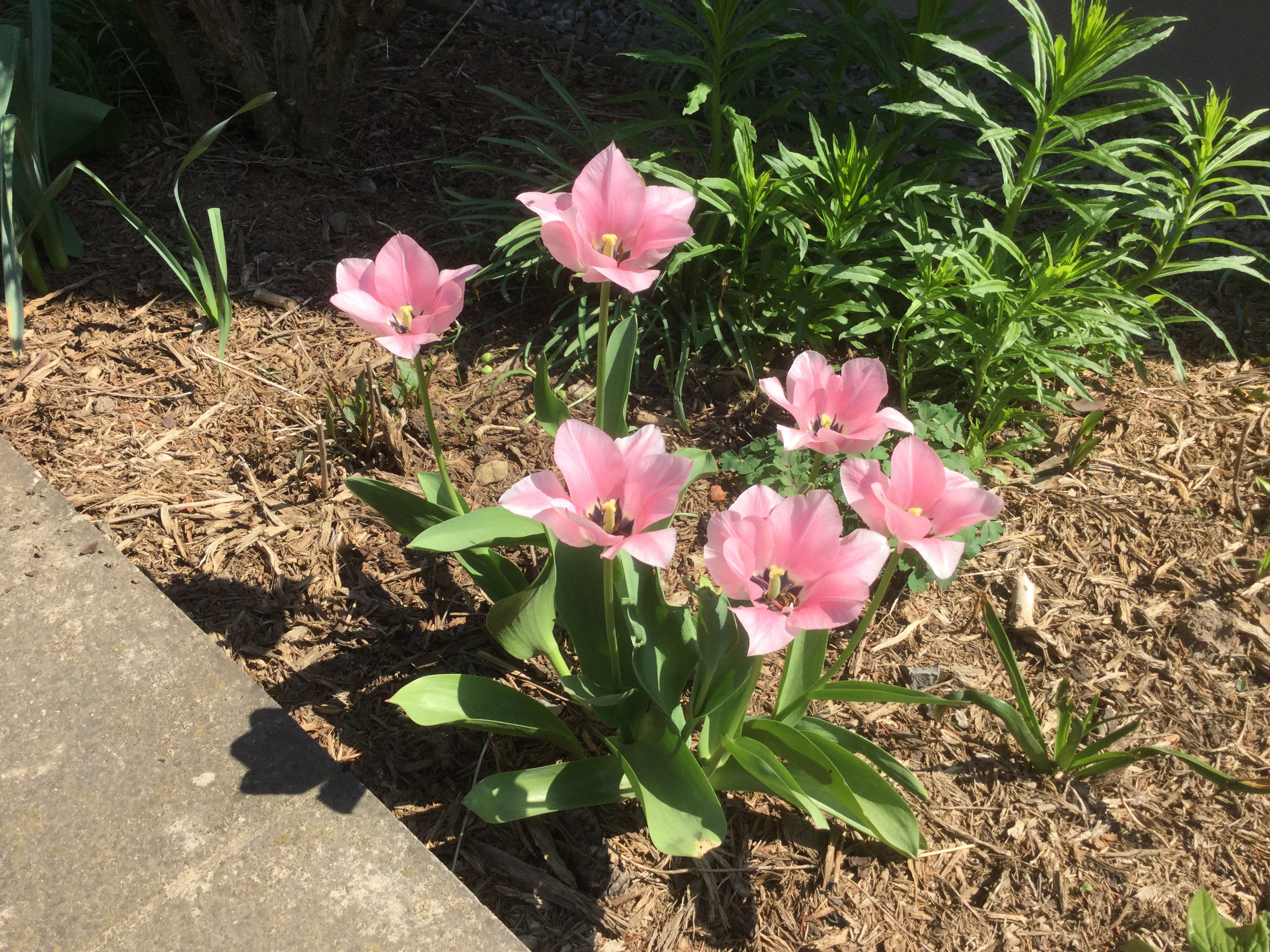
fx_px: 1137
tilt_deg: -39.5
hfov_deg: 58.4
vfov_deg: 45.4
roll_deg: -0.8
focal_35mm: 31
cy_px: 476
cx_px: 635
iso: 25
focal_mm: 3.3
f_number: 2.4
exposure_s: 1/876
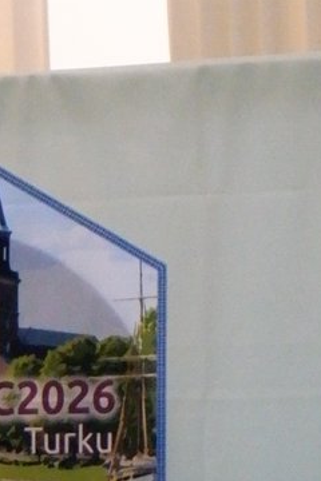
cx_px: -522
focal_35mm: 367
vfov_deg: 5.6
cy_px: 259
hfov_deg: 3.7
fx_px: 4908
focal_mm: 44.5
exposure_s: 1/125
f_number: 5.6
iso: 6400
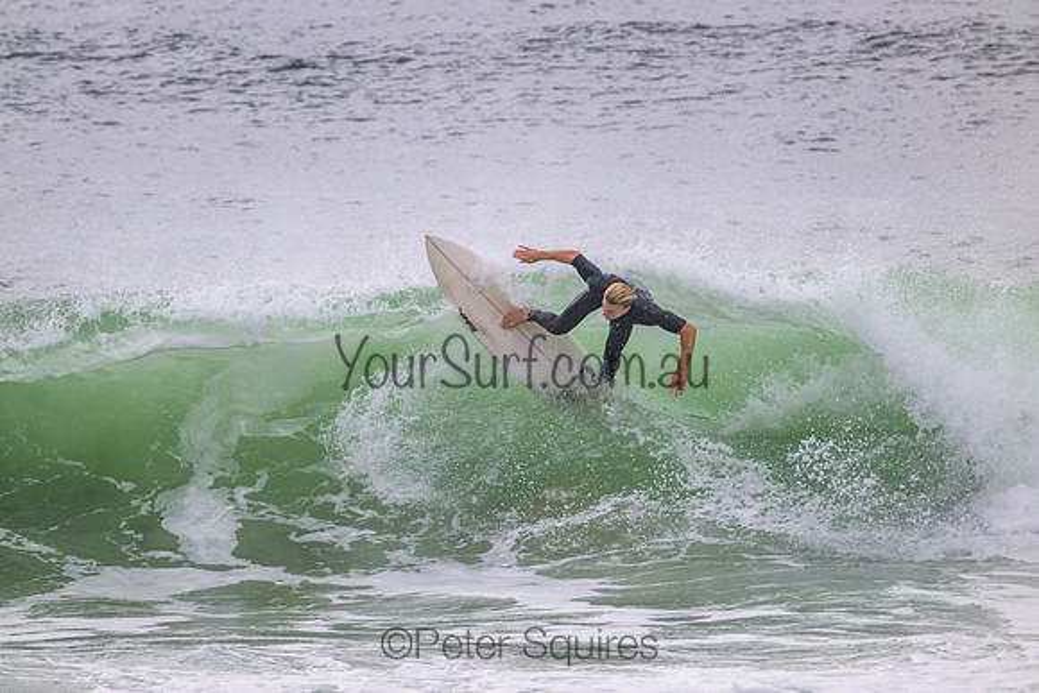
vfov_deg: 1.7
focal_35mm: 800
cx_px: 520
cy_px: 346
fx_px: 23093
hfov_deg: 2.6
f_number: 11
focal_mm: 800
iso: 1800
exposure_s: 1/2000
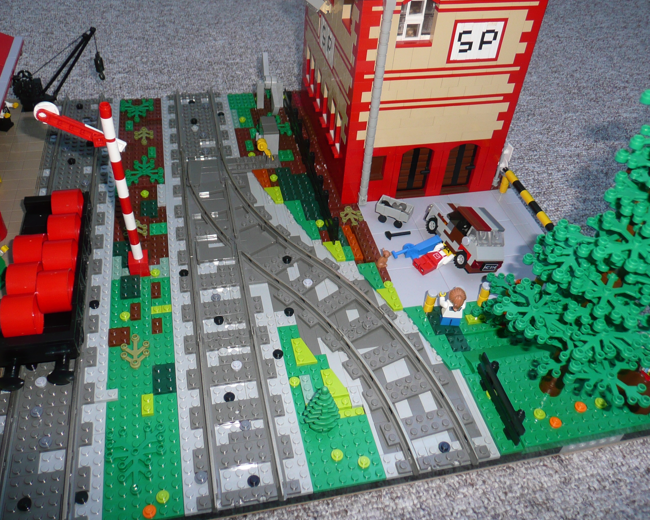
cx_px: 305
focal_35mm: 30
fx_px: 577
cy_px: 262
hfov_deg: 58.7
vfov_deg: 48.5
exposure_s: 1/30
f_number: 3.3
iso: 100
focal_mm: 4.6
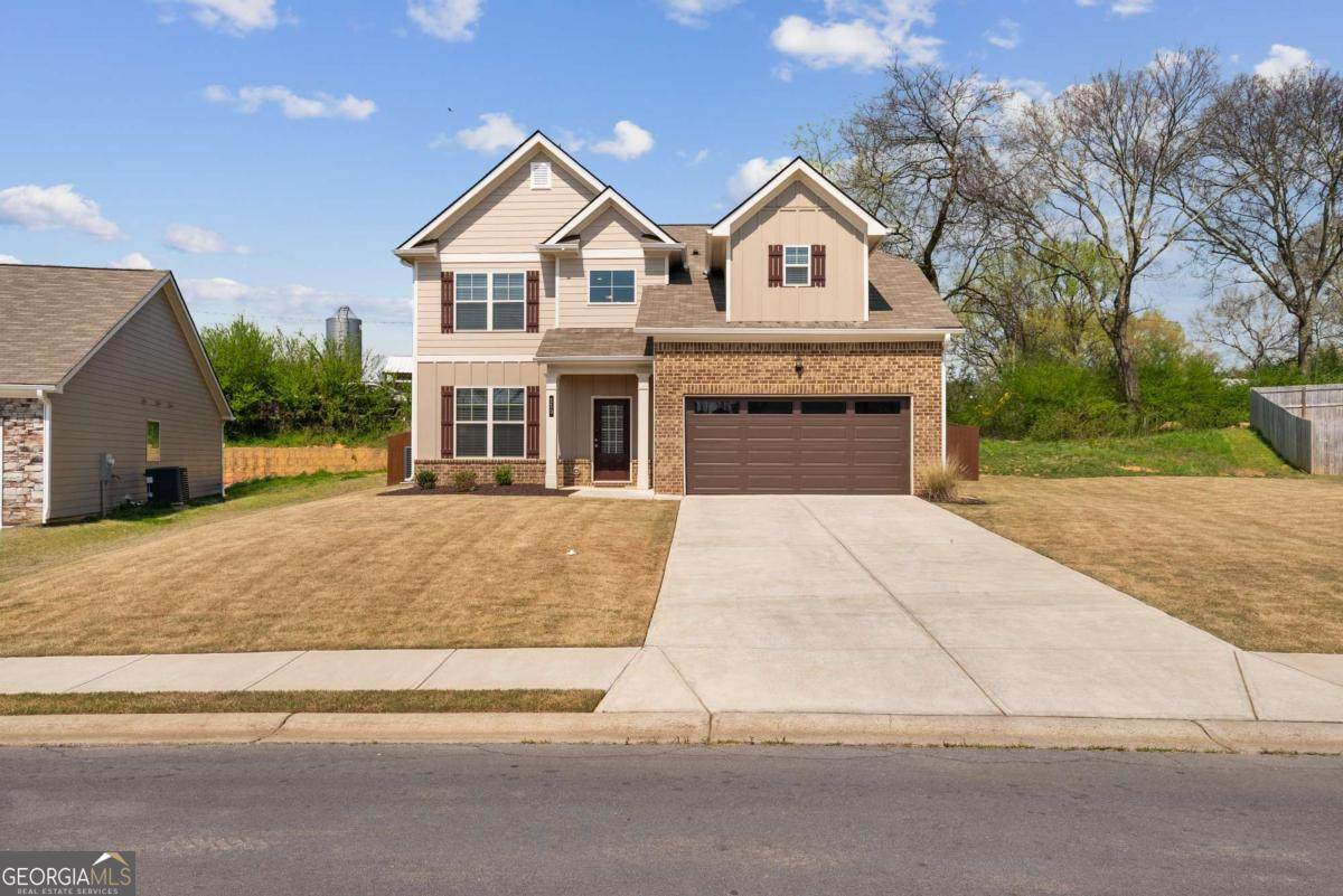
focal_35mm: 24
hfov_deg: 73.7
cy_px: 448
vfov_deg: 53.2
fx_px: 896
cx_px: 672
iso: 800
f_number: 8
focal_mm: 24
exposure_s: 1/320
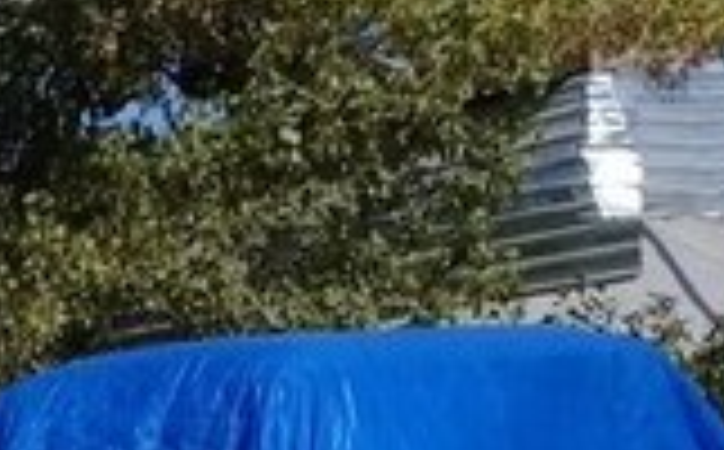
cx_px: -171
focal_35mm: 135
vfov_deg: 9.0
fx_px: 2659
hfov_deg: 14.9
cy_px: 965
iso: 50
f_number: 2.2
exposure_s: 1/2242
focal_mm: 3.3
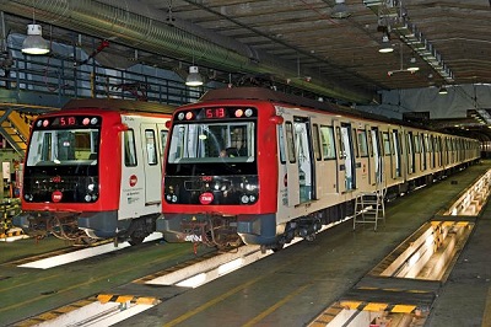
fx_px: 572
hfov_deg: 46.4
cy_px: 164
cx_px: 246
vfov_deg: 31.8
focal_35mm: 42
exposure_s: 1/40
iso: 400
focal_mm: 42
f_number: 4
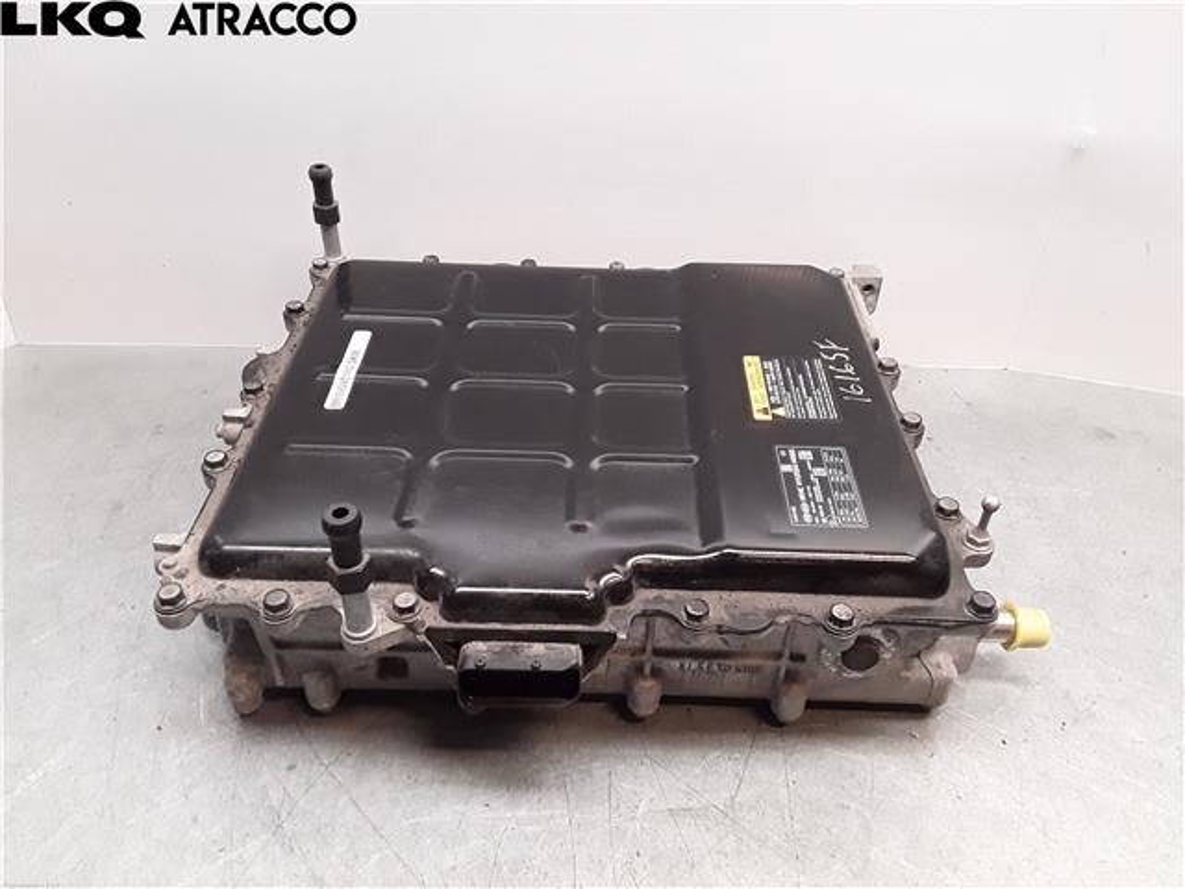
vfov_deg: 49.7
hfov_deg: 63.4
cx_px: 592
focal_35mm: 28
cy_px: 444
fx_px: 959
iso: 100
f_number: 1.9
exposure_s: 1/100
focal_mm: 2.91
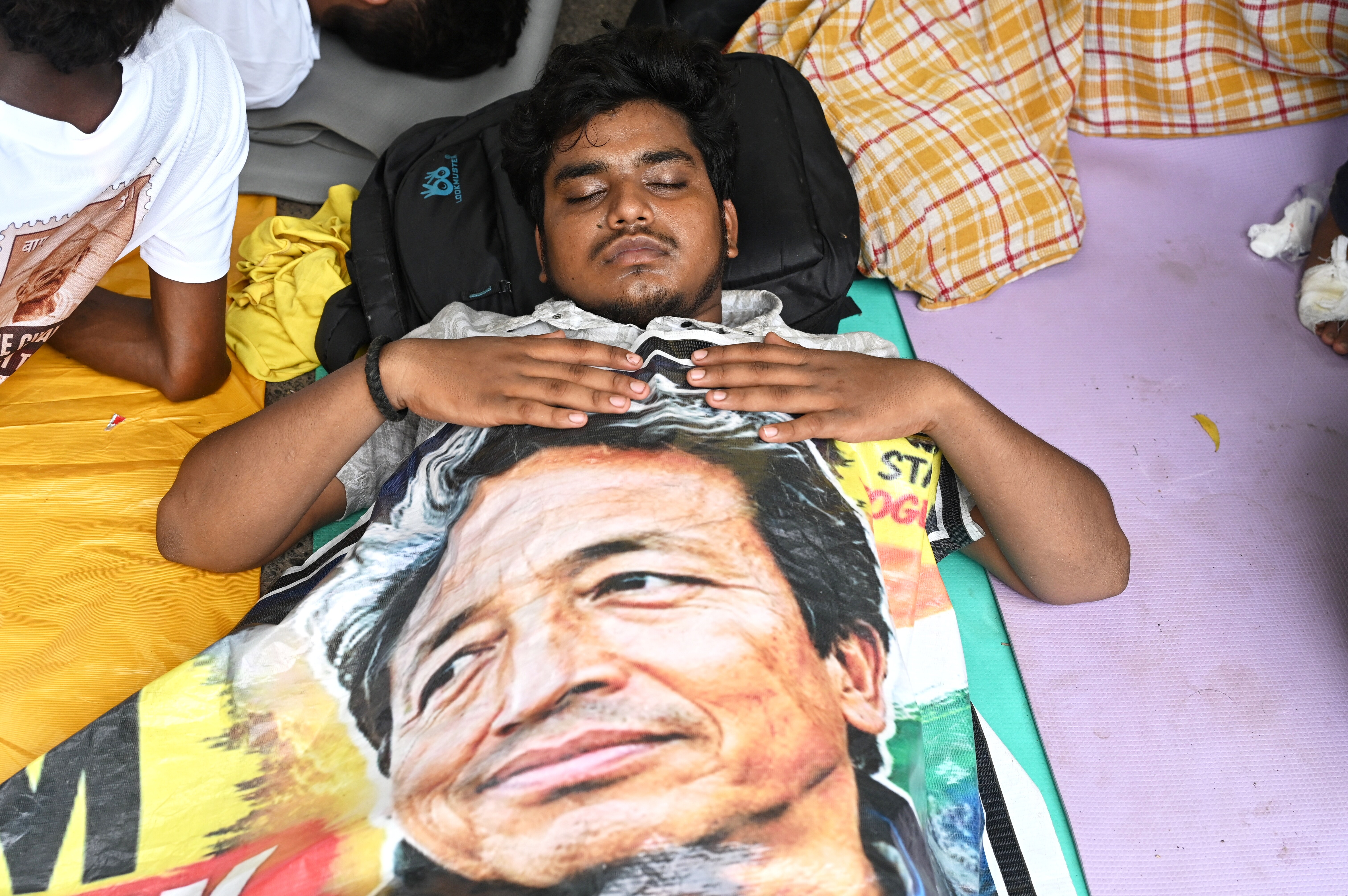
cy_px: 448
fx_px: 1871
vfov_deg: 27.0
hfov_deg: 39.6
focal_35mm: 50
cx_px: 674
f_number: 4.5
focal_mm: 50
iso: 640
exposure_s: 1/640
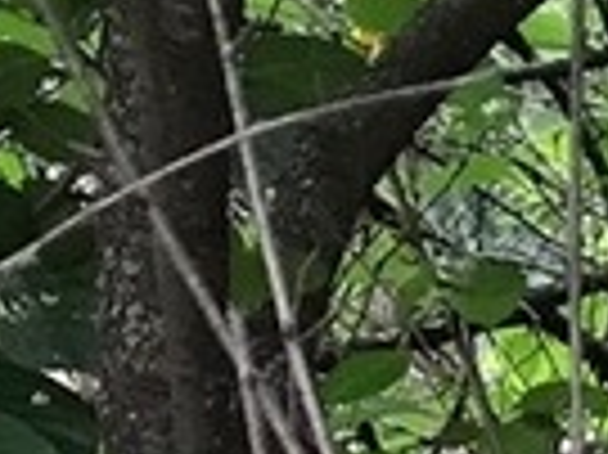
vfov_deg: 6.3
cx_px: 2013
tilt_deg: -11.4
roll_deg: +0.8
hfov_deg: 7.7
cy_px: 1497
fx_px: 3720
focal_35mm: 212
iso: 32
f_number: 1.8
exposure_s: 1/33
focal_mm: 3.99
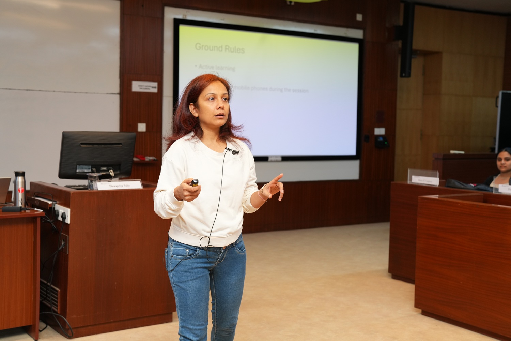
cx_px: 256
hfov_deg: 39.6
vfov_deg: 27.0
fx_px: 710
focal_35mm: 50
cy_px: 170
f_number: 4.5
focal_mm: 50
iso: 800
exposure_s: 1/160
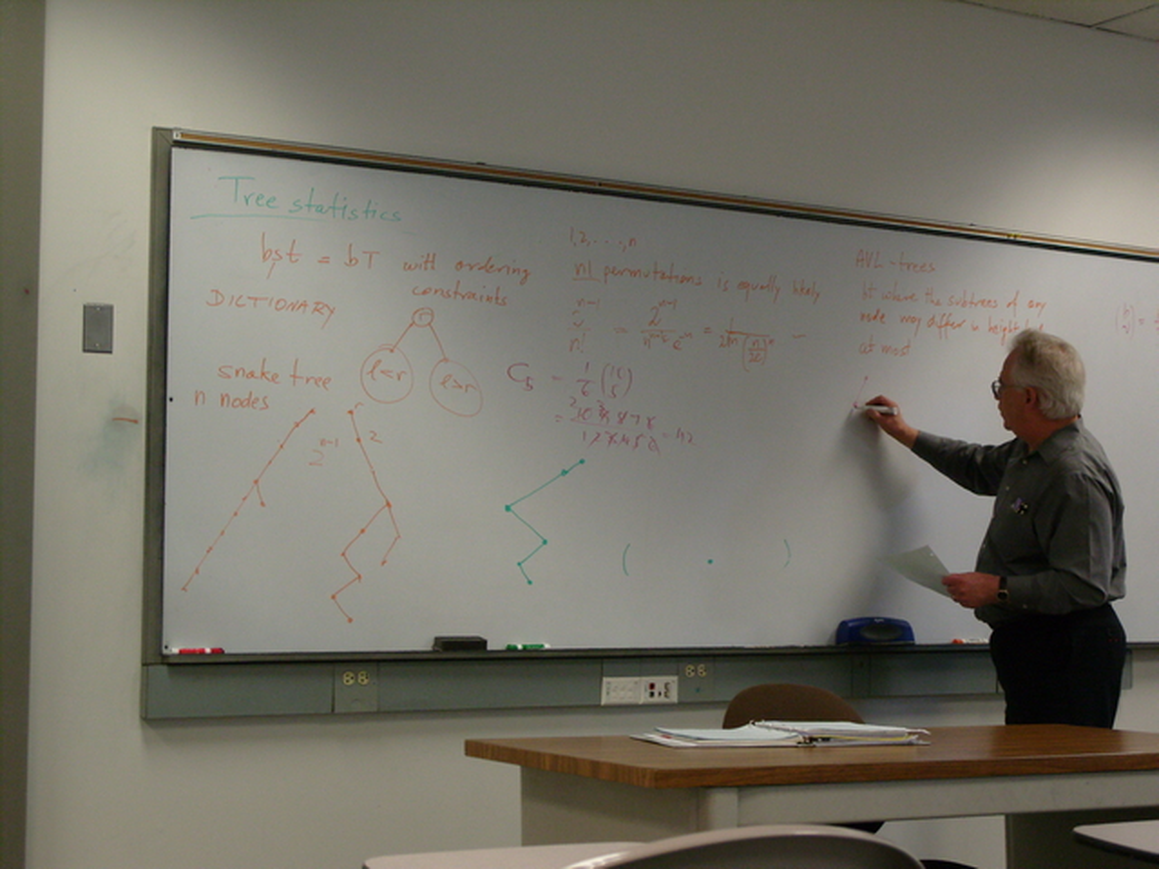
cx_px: 580
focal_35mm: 58
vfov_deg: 25.2
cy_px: 434
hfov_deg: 33.2
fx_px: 1942
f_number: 3.2
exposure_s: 1/60
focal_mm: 13
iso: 200
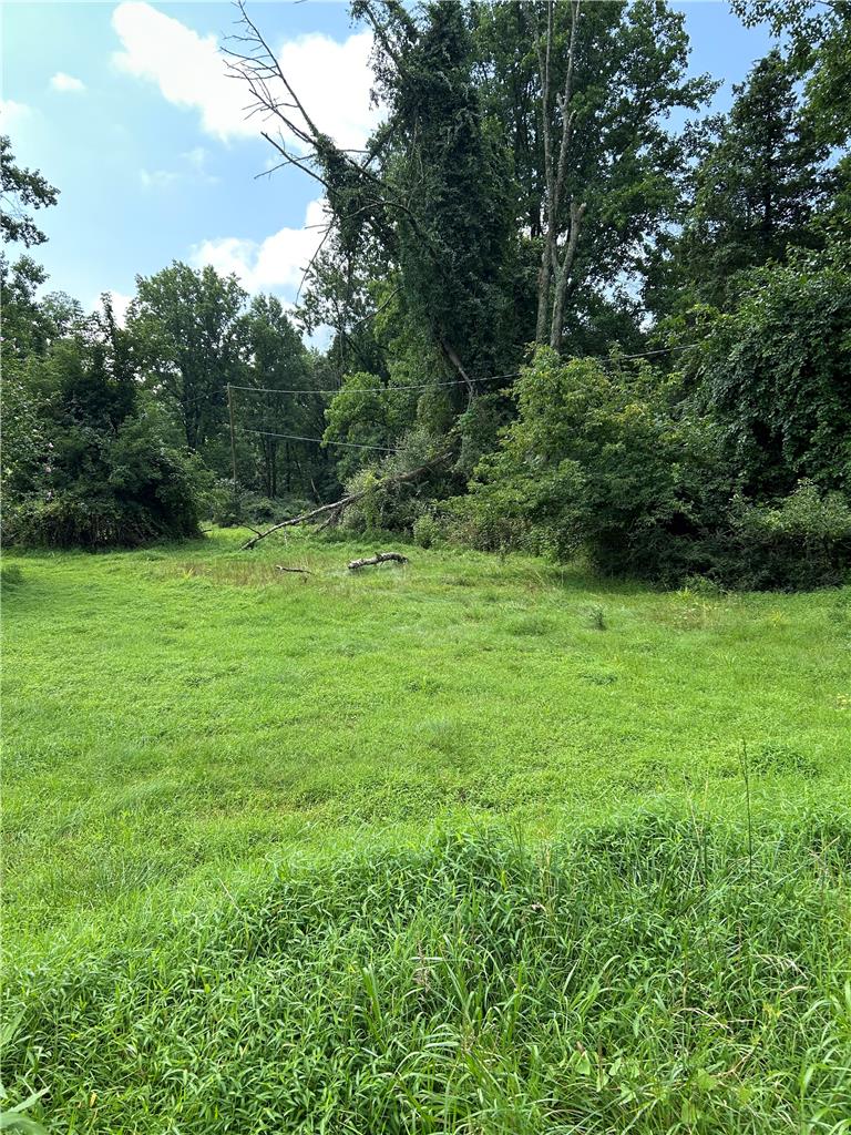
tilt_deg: -3.9
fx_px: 852
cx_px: 426
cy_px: 568
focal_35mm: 26
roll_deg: -1.0
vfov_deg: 67.3
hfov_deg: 53.1
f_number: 1.5
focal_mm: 5.7
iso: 50
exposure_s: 1/965
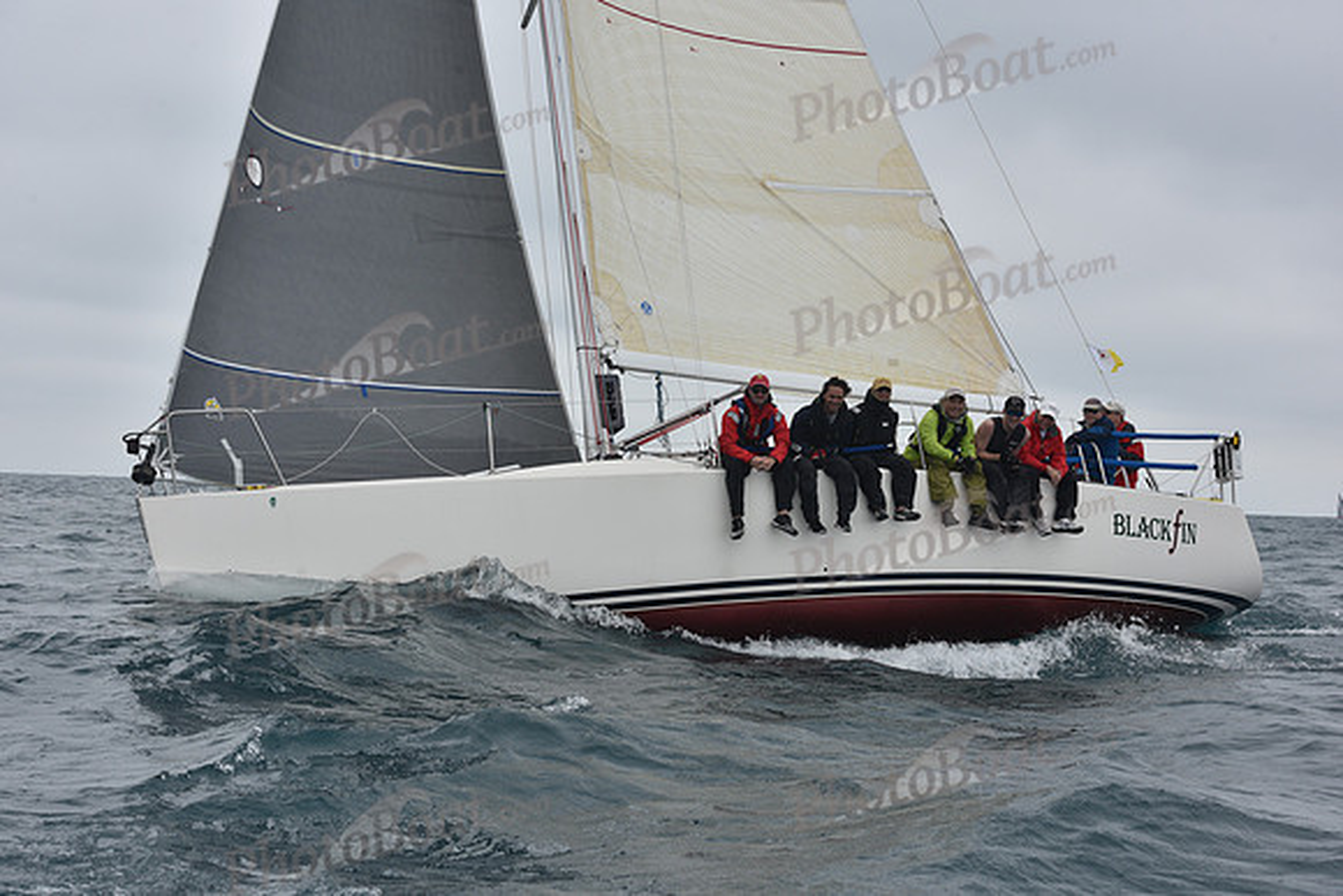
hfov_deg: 28.8
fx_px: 2612
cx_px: 672
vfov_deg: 19.5
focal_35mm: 70
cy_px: 448
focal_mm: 70
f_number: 10
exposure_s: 1/800
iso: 250
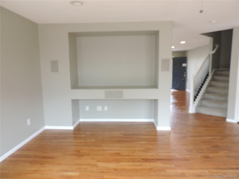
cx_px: 120
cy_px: 90
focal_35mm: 24
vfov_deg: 56.8
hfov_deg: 71.6
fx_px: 166
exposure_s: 1/30
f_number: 3
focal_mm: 4.3
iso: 250
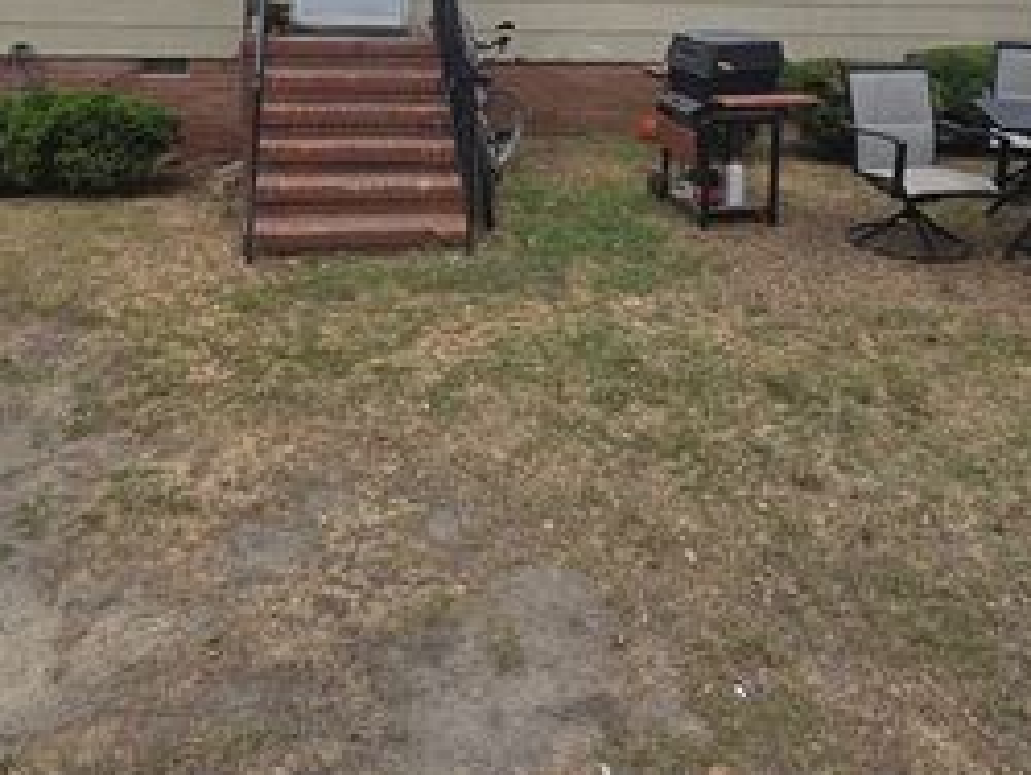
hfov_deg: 66.8
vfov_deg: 48.1
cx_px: 429
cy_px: 89
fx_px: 775
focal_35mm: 26
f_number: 2.2
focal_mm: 2.2
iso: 50
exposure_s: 1/2234
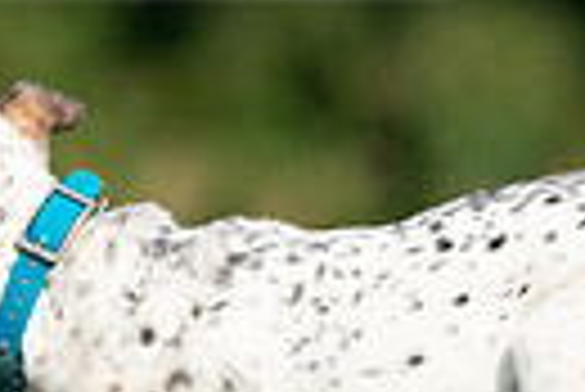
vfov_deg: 0.6
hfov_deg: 1.0
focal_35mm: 2158
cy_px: -70
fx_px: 35106
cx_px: -288
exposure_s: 1/4000
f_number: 6.3
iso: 1000
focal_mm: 485
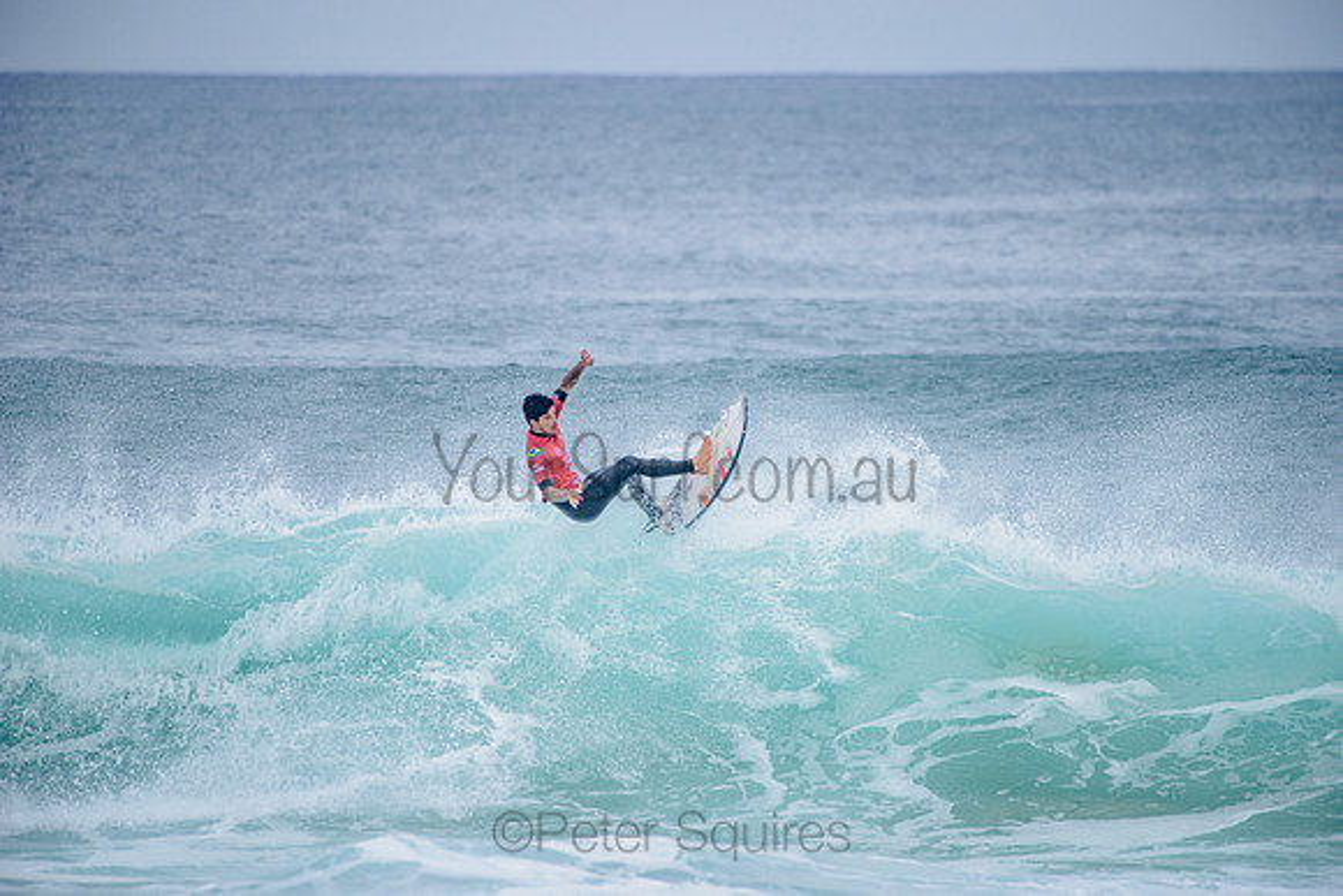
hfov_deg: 4.1
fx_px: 18656
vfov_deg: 2.8
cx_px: 672
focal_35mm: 500
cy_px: 448
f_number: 5.6
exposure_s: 1/2000
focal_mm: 500
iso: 320
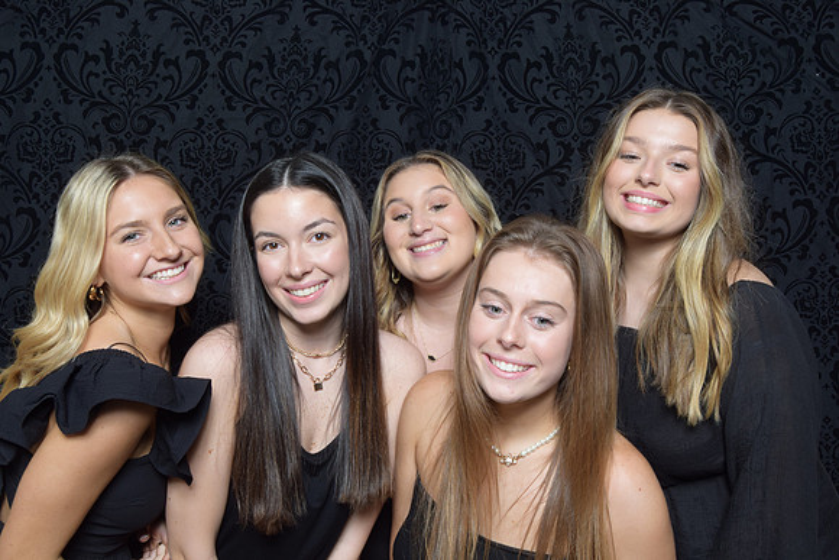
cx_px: 420
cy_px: 280
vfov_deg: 34.2
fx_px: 909
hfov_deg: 49.5
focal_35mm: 39
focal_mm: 26
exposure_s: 1/60
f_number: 20
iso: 500
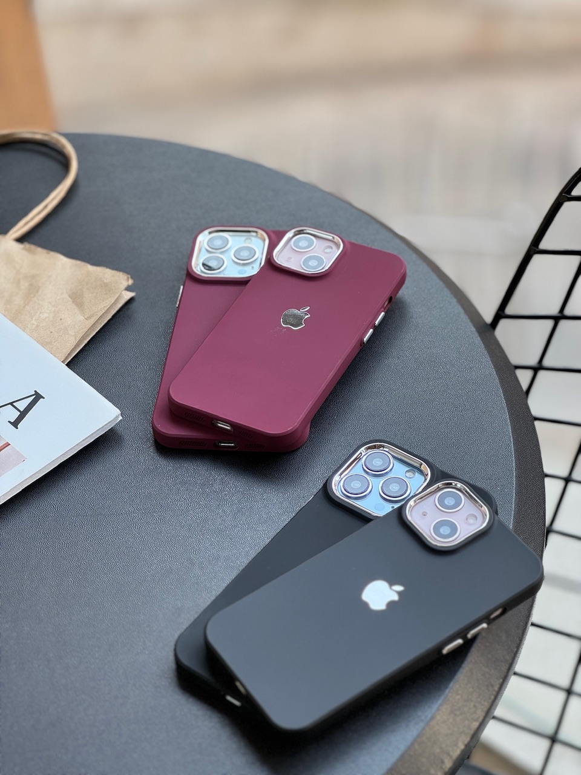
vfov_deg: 25.3
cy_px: 388
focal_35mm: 77
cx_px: 290
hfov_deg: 19.1
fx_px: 1723
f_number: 2.8
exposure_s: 1/99
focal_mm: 9
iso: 64
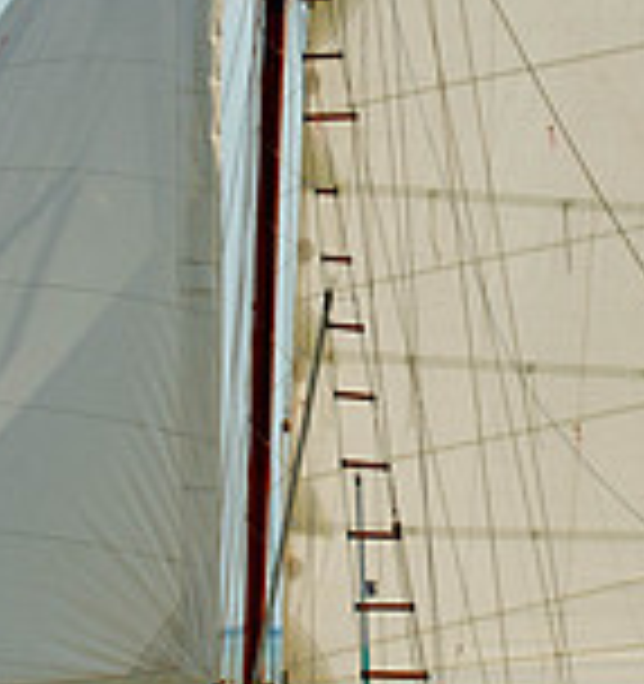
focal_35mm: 584
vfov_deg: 3.1
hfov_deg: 2.9
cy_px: 171
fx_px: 12685
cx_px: 563
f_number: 11
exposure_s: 1/500
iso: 100
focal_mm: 150
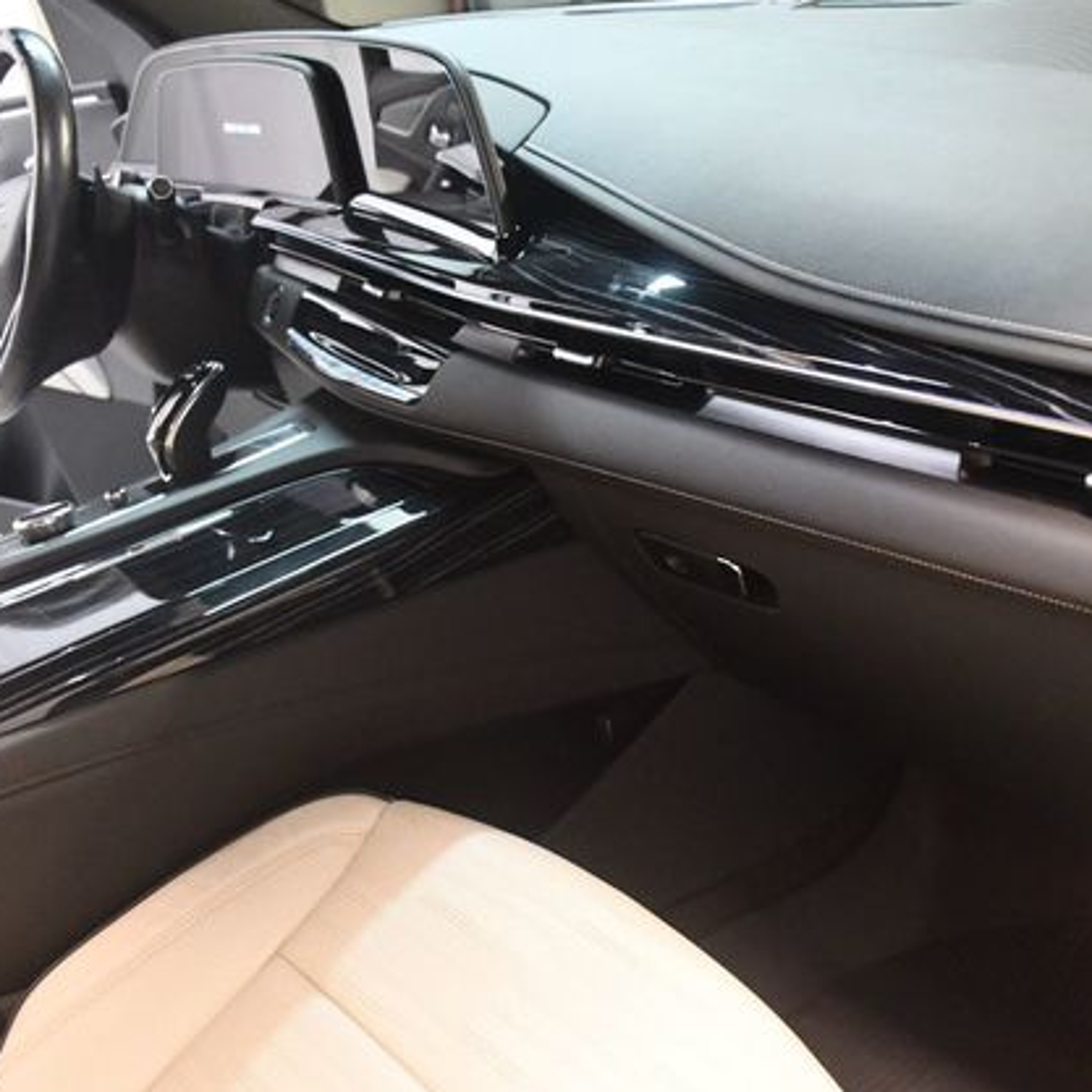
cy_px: 545
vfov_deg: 39.2
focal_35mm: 43
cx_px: 655
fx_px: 1535
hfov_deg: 39.0
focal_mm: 22
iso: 5600
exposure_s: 1/60
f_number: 3.5
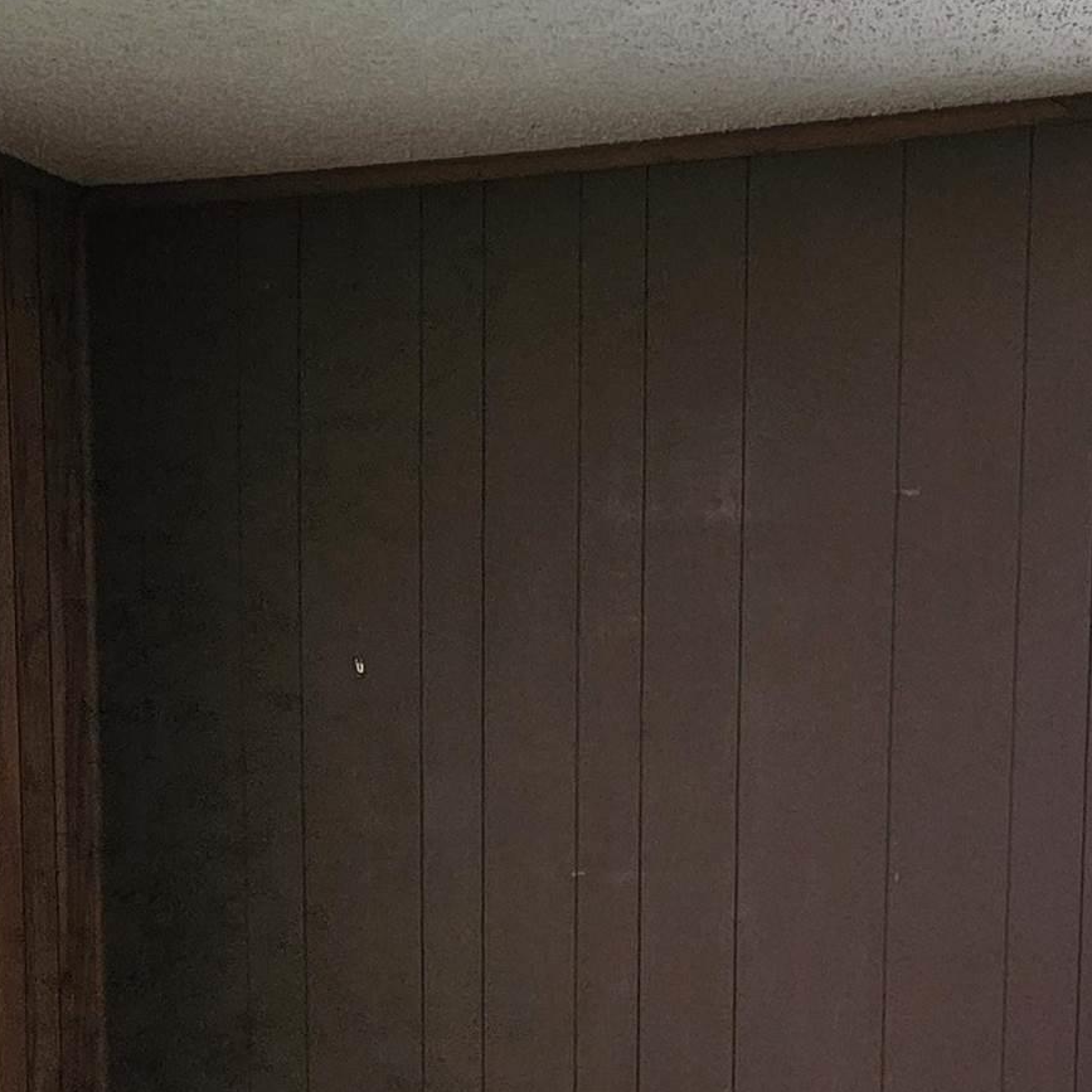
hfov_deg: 24.0
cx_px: 489
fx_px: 2570
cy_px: 1145
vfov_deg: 22.8
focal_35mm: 72
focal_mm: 6.3
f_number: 1.7
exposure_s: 1/60
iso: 800
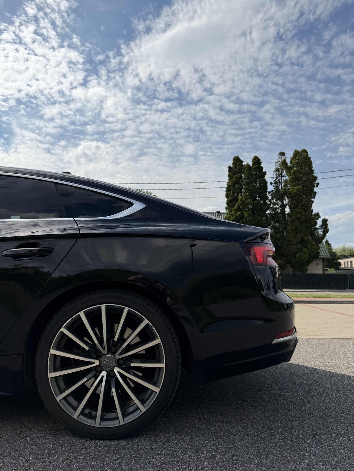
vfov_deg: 71.6
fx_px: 327
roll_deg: -0.9
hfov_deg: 56.8
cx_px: 177
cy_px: 236
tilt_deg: +7.7
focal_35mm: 24
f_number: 1.78
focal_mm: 6.76
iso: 80
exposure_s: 1/10309
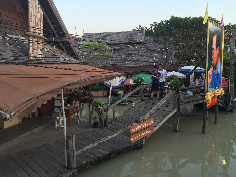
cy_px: 88
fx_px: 198
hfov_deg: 61.7
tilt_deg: -6.0
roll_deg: -0.2
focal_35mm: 29
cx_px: 118
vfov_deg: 48.2
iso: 32
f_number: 2.2
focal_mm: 4.15
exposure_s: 1/40
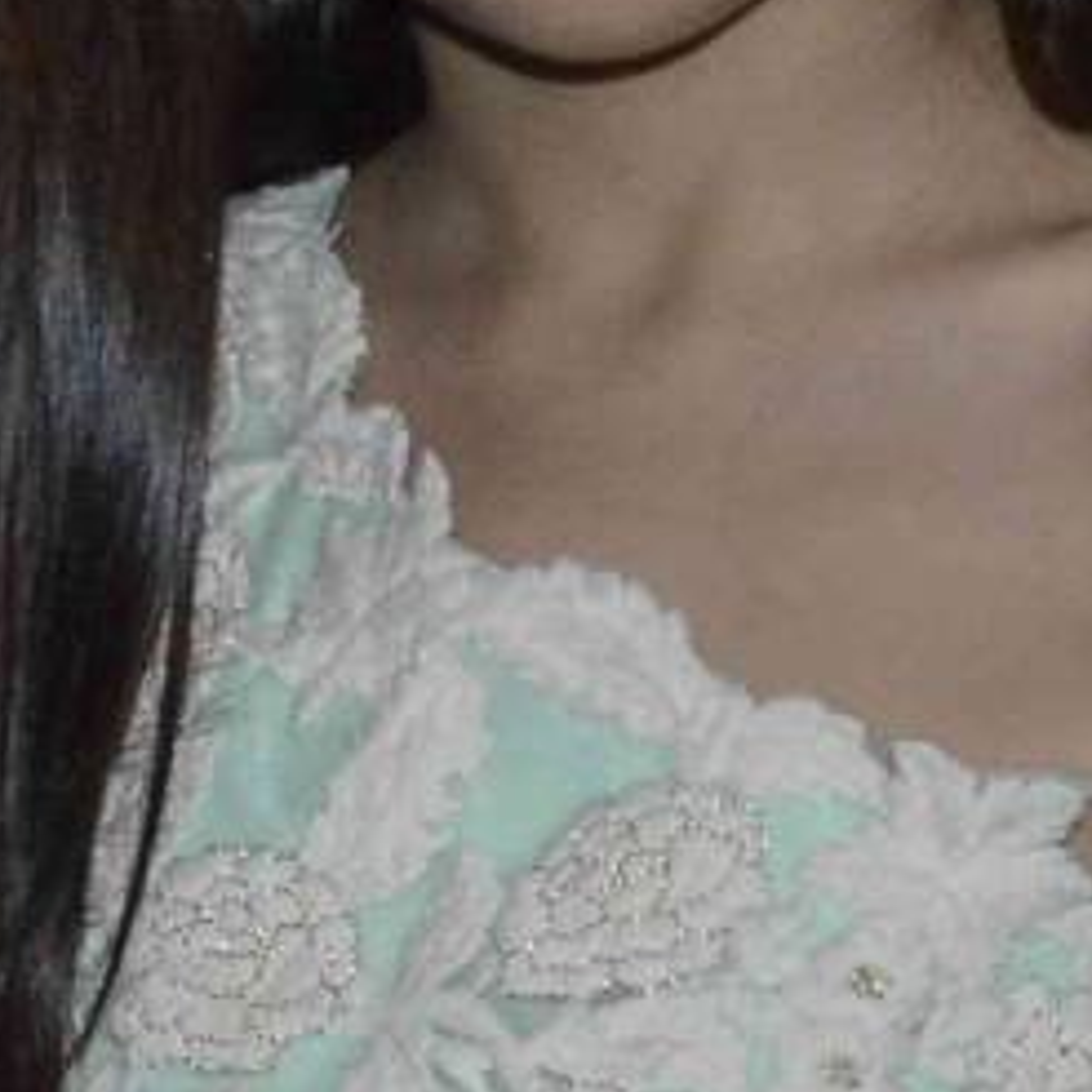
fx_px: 14205
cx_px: 901
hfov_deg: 4.4
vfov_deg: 4.4
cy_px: 821
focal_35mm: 398
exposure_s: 1/200
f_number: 9
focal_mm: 32
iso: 800
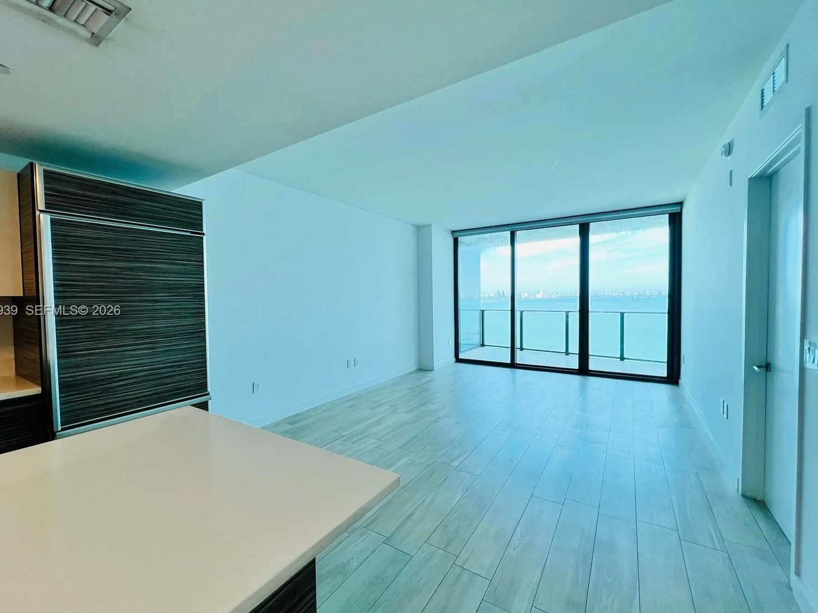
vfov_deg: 85.7
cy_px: 311
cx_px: 390
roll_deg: +0.6
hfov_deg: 102.0
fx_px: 331
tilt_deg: -2.3
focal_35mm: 14
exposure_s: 1/120
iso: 32
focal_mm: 1.57
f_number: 1.8
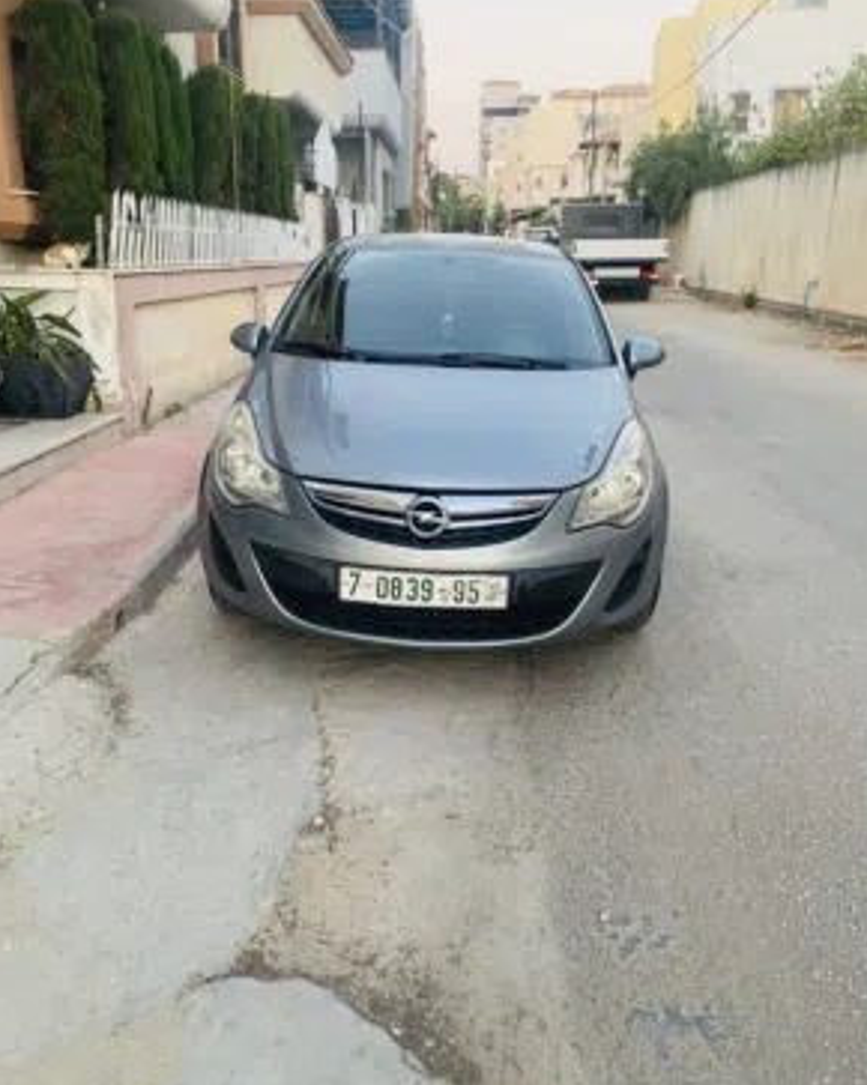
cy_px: 520
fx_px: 899
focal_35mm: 28
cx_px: 439
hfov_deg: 51.5
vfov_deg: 62.2
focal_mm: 4.25
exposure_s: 1/60
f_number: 1.8
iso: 160
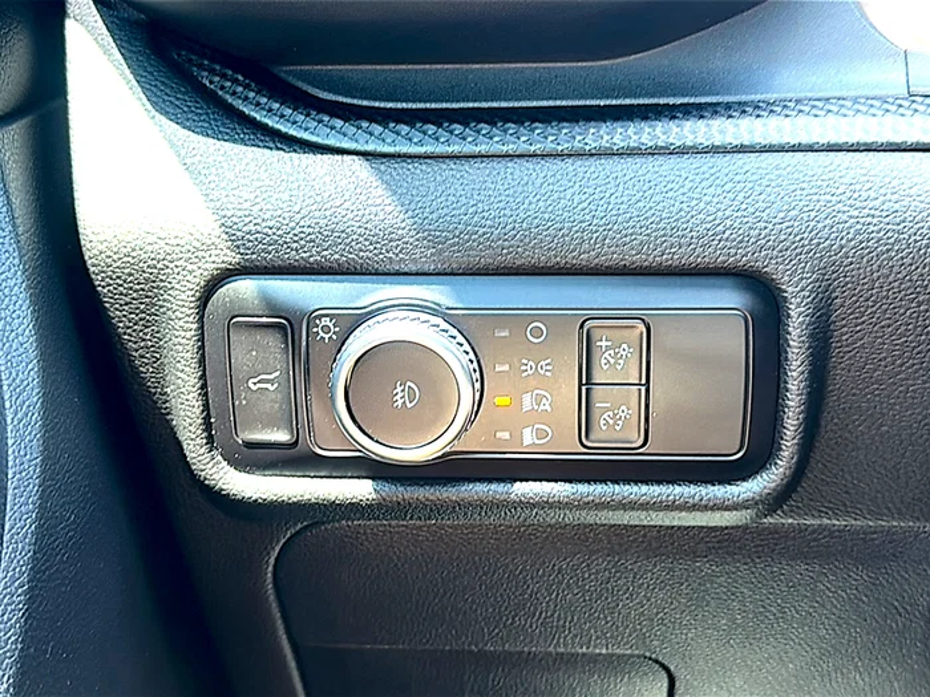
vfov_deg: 36.0
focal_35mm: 40
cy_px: 348
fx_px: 1075
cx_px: 465
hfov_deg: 46.8
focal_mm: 6.86
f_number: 1.78
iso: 80
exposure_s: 1/40
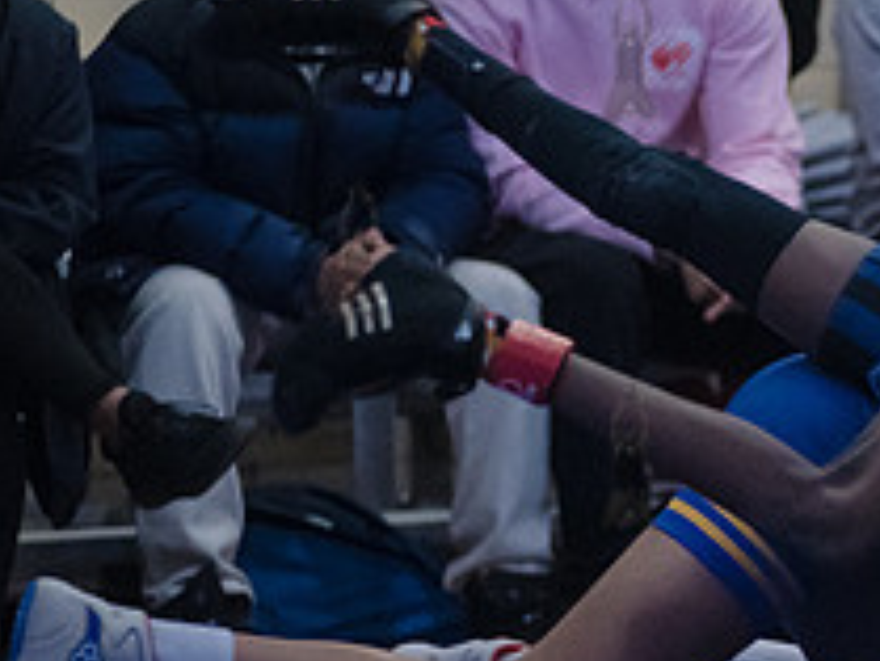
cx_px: 1108
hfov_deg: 4.3
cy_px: 343
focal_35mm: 463
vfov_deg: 3.2
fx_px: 11777
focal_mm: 155
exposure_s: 1/400
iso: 6400
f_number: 3.2
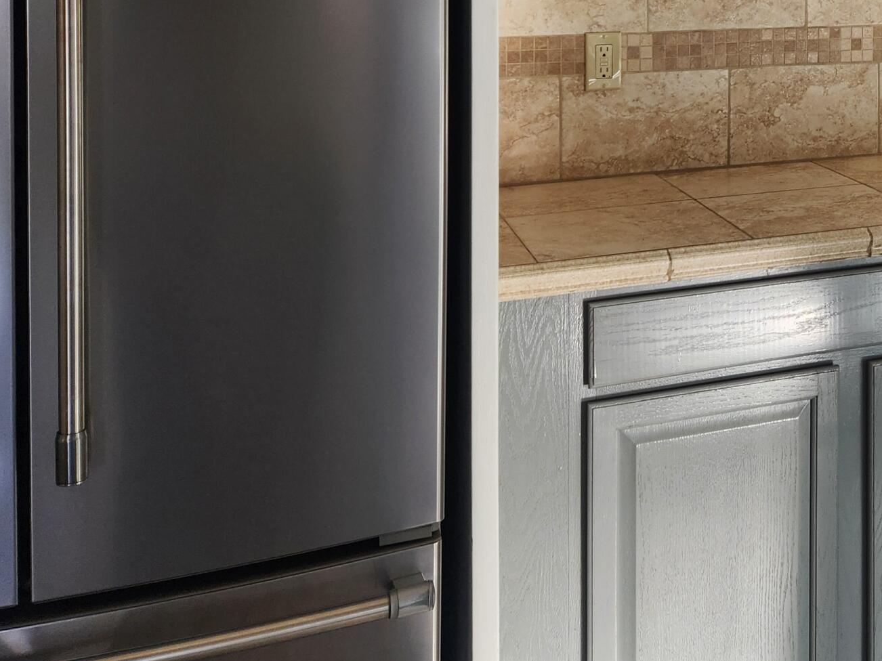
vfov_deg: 25.8
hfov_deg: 33.1
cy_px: -30
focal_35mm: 53
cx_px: 885
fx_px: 1350
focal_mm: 5.4
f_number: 1.8
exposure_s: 1/180
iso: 64
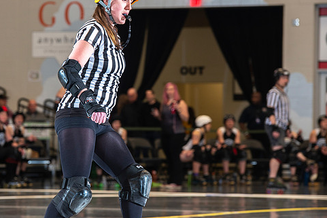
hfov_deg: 8.6
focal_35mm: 238
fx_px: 2162
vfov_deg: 5.8
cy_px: 98
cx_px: 121
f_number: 5.6
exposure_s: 1/160
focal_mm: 175
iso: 500
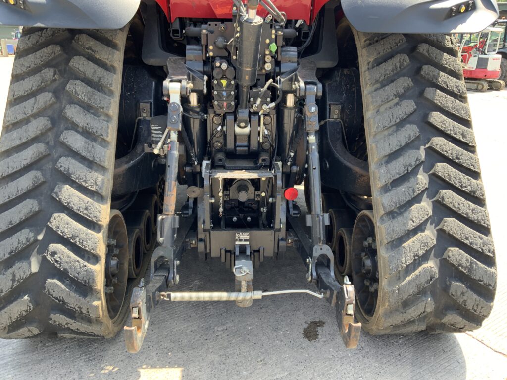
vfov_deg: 48.2
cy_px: 190
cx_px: 254
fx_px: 425
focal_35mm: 29
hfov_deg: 61.7
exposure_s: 1/122
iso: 20
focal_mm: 3
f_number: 1.8
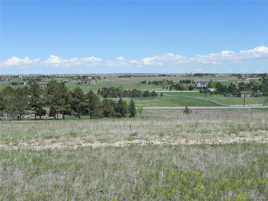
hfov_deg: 41.2
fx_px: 356
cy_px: 100
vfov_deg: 31.5
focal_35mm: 46
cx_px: 134
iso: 160
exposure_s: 1/481
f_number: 7.1
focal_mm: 8.2
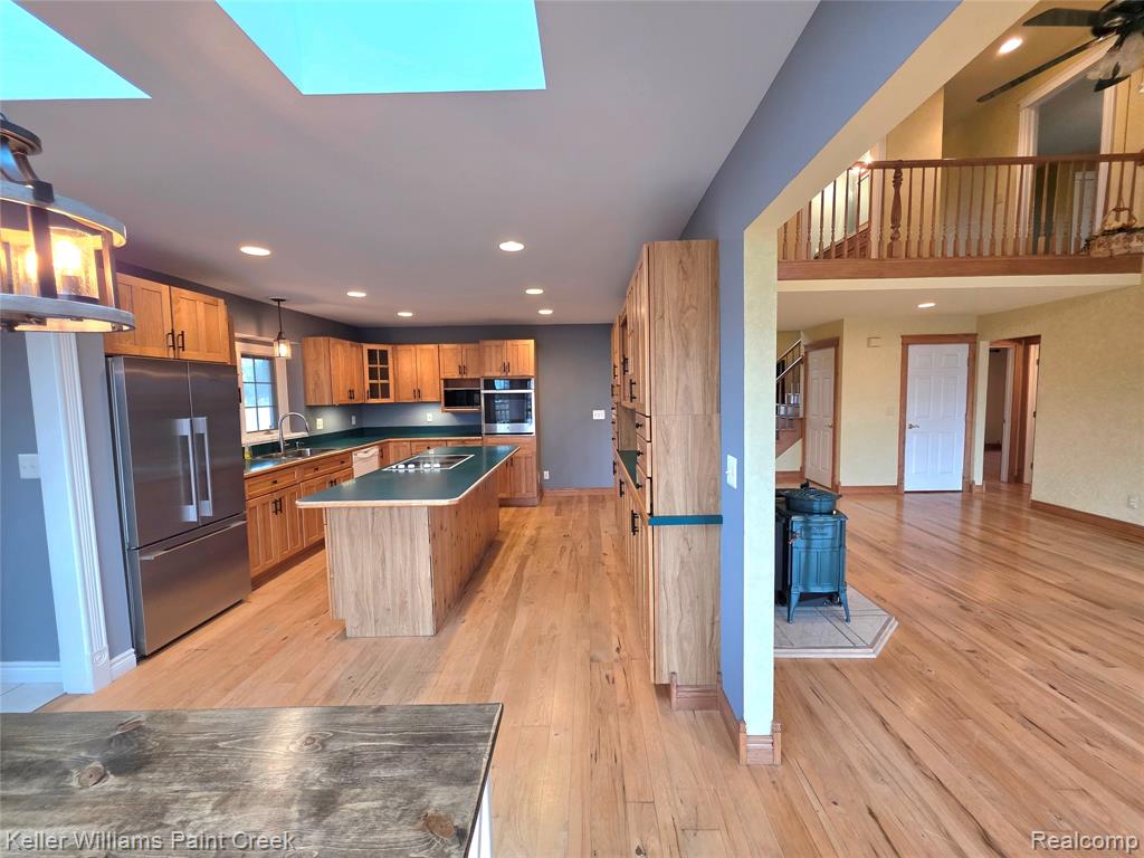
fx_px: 430
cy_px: 429
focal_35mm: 13
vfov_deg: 89.9
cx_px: 572
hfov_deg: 106.2
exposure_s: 1/120
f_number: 1.9
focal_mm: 2.2
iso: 160
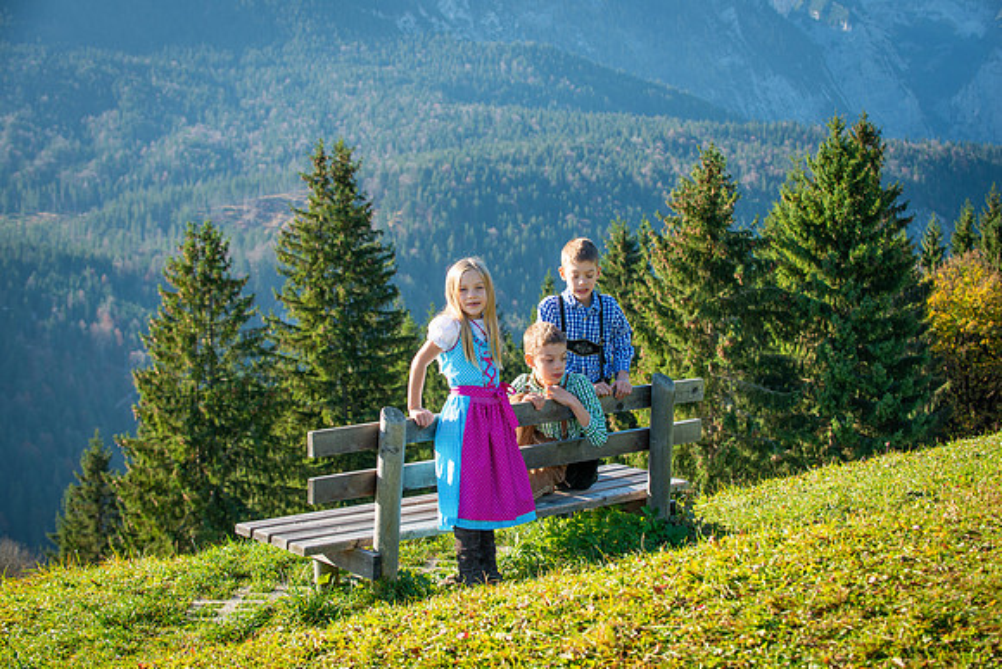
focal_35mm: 70
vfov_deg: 19.5
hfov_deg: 28.8
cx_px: 501
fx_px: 1949
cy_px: 334
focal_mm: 70
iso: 100
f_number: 7.1
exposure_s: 1/125
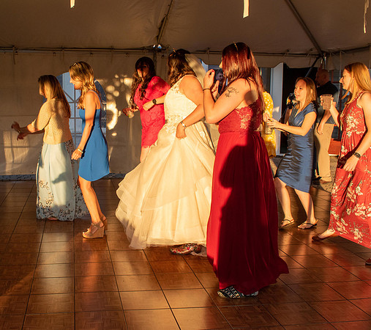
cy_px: 165
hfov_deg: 42.2
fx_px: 473
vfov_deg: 38.4
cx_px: 124
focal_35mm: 41
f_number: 8
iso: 400
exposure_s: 1/250
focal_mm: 23
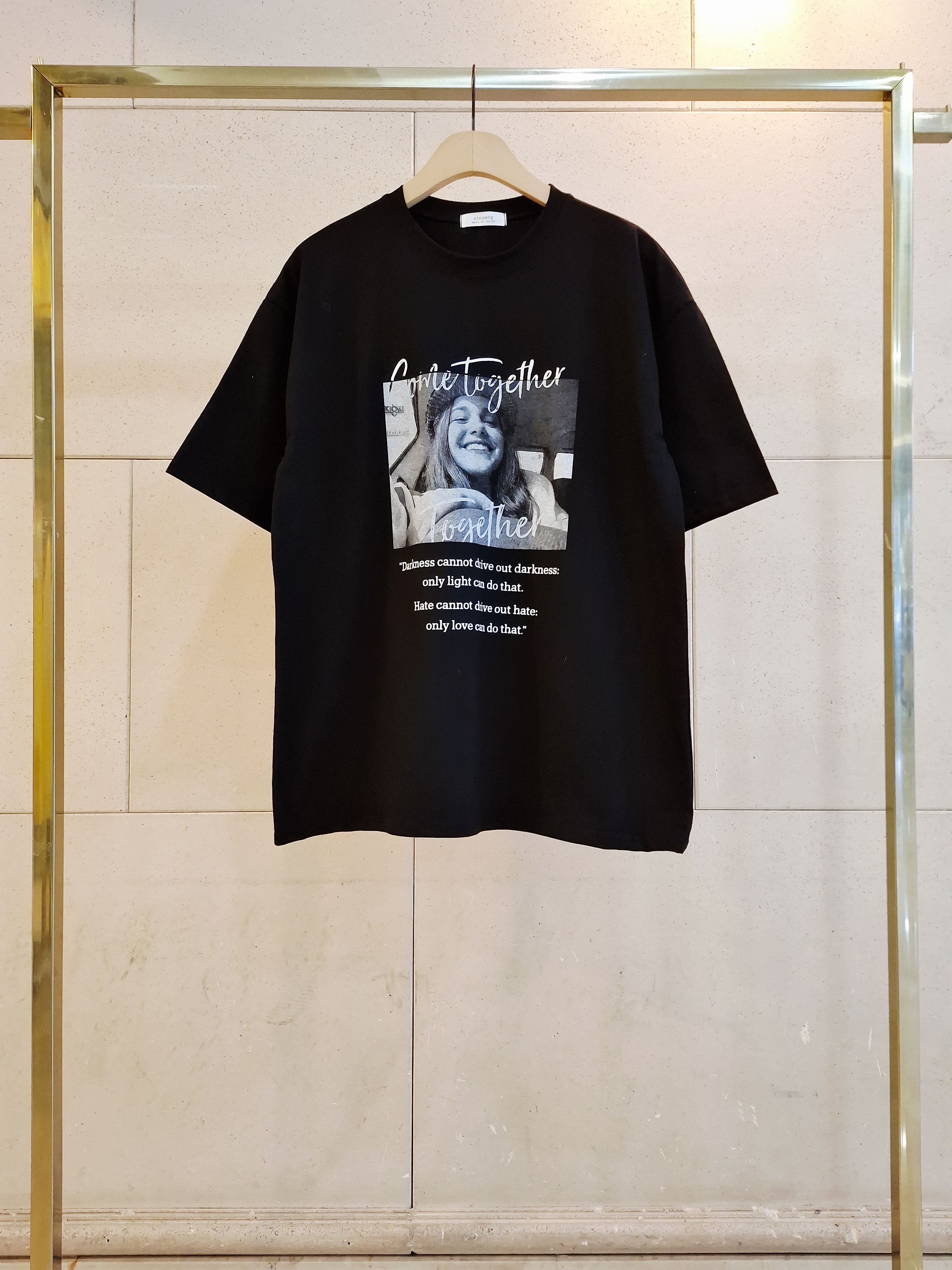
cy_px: 635
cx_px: 476
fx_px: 917
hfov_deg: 54.9
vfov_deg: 69.4
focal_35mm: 25
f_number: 1.8
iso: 250
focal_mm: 5.23
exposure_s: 1/120
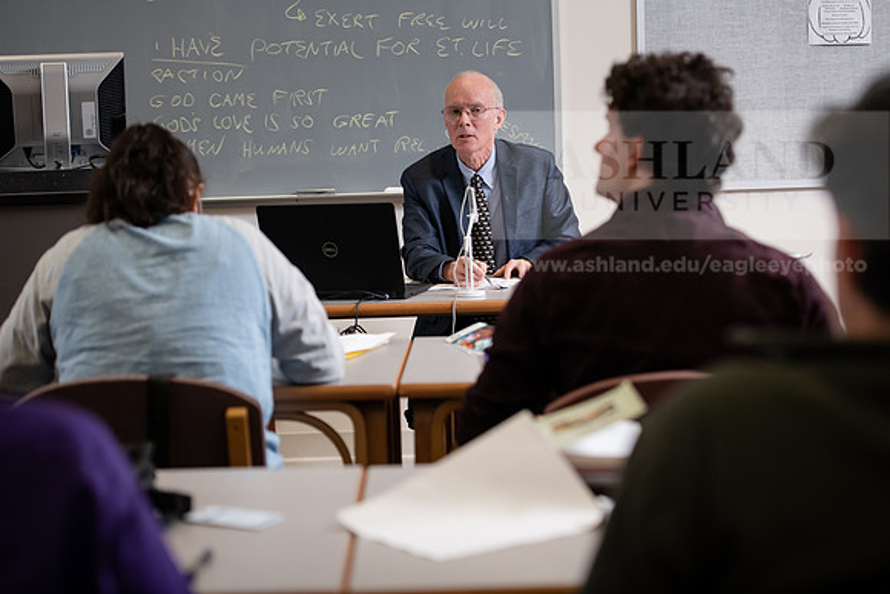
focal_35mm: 78
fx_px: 1929
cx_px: 445
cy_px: 297
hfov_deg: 26.0
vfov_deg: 17.5
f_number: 3.2
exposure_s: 1/200
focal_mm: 78
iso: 640
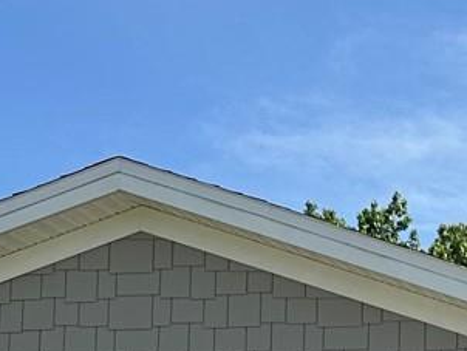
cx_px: 792
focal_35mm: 127
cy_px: 680
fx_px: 1715
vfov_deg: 10.8
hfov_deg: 14.1
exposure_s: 1/5000
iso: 80
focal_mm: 6.86
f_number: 1.78
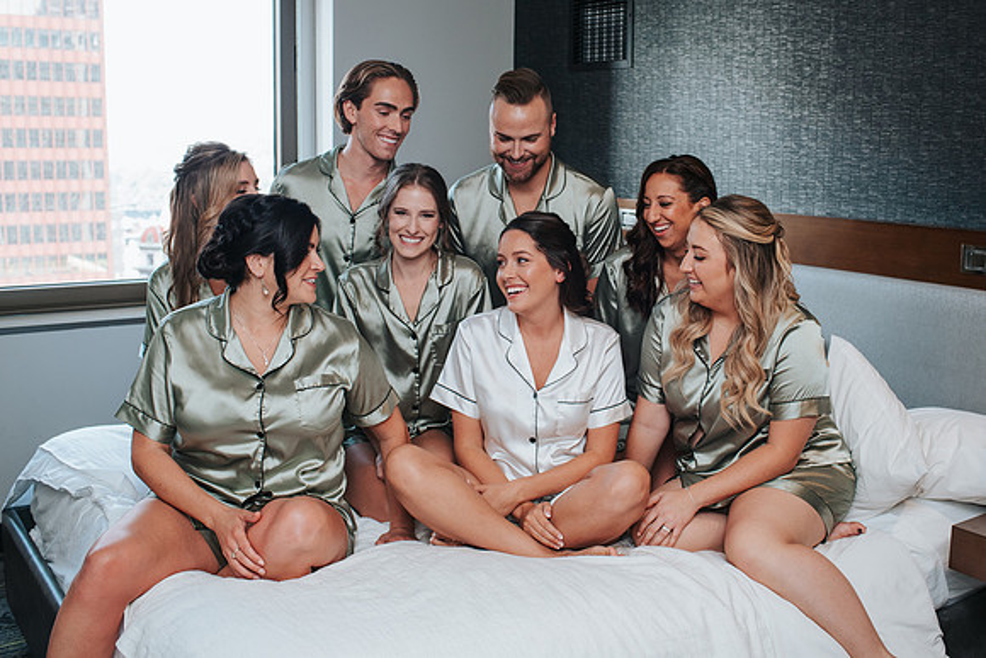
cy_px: 288
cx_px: 554
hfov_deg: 48.9
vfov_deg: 33.8
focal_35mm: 40
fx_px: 1082
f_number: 4
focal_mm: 35
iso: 800
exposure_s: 1/125
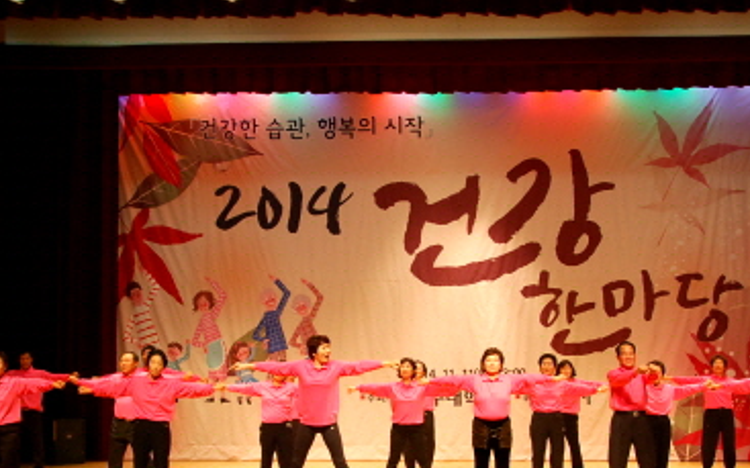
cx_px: 396
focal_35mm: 50
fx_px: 1022
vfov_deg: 25.6
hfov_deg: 40.3
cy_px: 333
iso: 800
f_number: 5.6
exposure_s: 1/60
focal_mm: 24
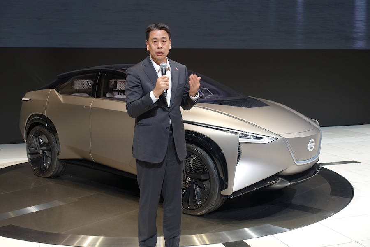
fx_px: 483
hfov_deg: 41.9
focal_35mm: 47
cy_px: 124
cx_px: 185
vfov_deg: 28.6
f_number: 2.8
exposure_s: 1/100
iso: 400
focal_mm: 17.27
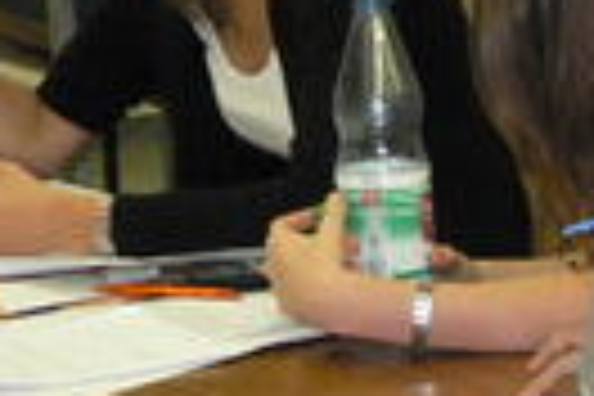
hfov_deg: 6.3
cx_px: 1206
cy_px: 374
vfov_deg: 4.3
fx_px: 5214
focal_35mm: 316
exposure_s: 1/60
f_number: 3.2
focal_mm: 11.2
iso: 300
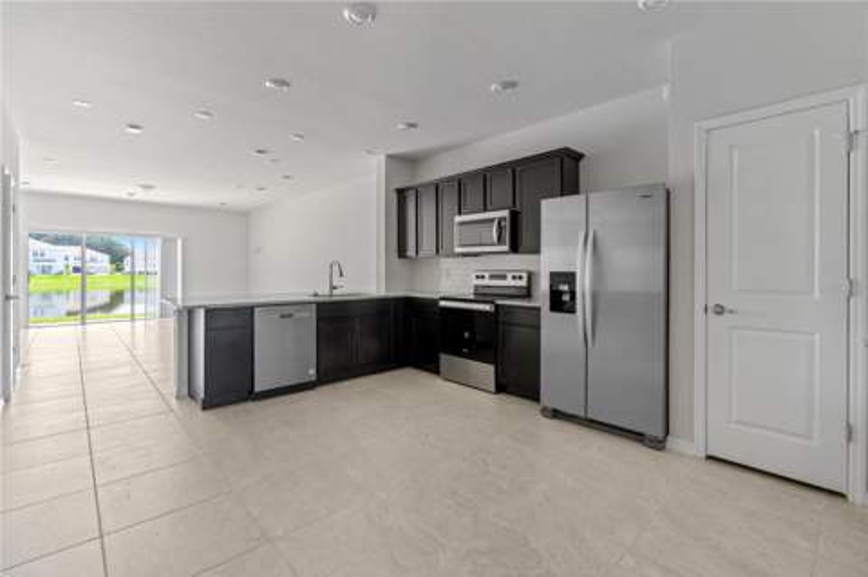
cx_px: 434
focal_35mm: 16
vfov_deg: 73.6
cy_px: 288
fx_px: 385
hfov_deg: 96.8
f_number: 9
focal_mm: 16
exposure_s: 1/3
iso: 100
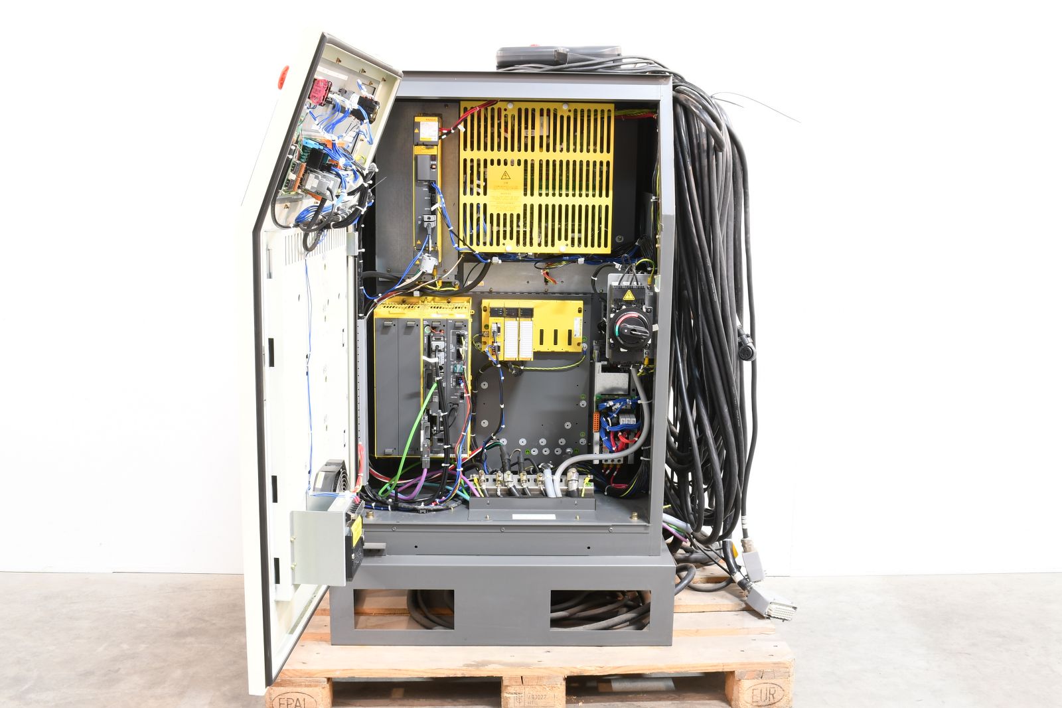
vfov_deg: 36.9
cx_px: 531
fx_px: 1062
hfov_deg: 53.1
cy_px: 354
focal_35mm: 36
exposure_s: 5
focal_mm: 18
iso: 100
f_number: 10
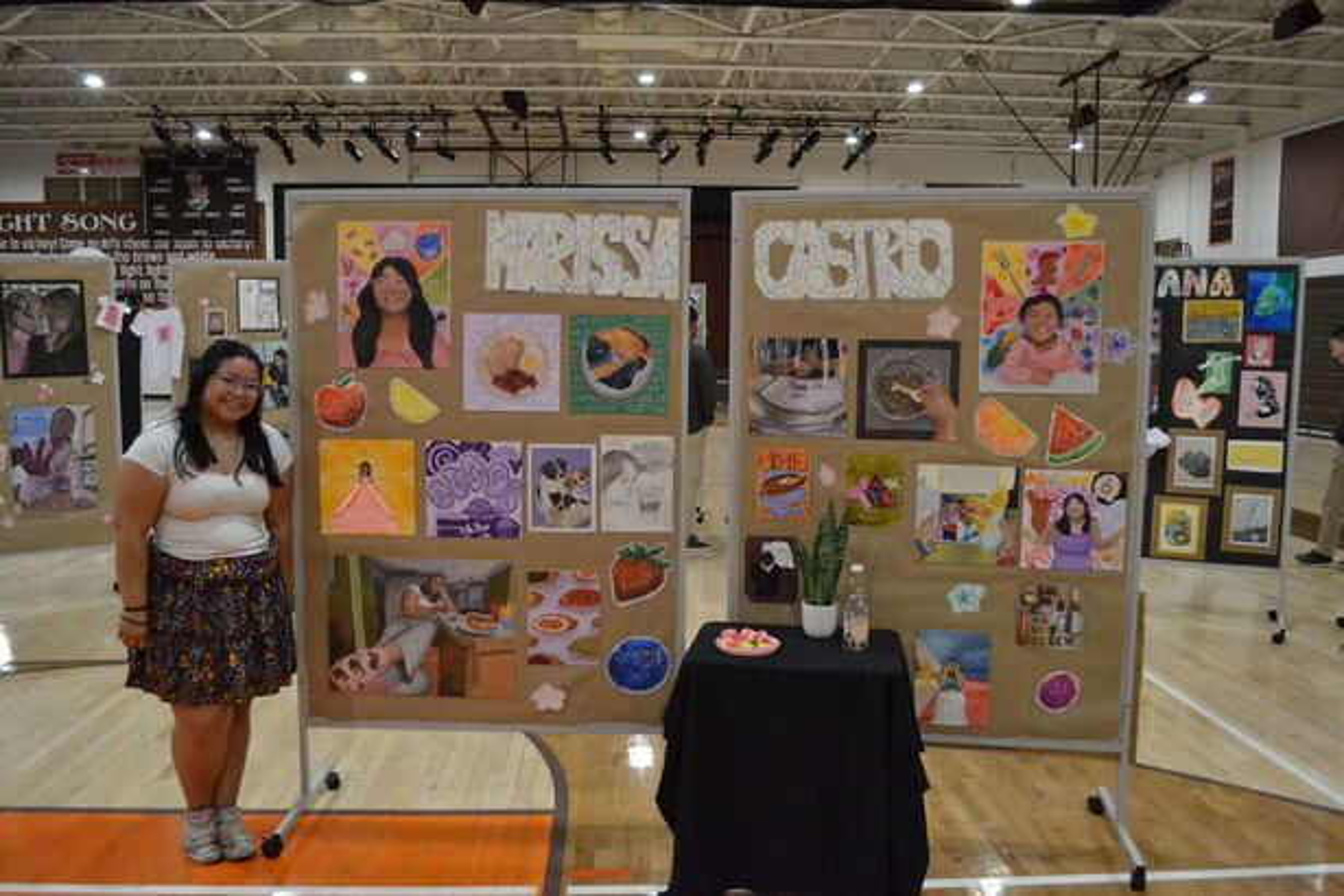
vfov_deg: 43.6
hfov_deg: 61.9
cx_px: 672
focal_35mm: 30
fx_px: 1120
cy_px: 448
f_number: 3.8
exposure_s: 1/500
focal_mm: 20
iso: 3200
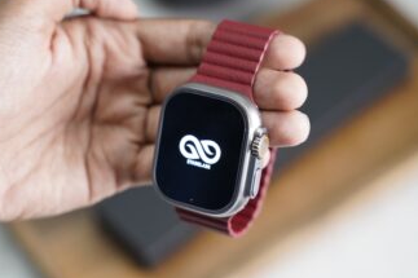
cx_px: 217
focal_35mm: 93
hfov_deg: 21.9
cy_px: 135
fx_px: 1079
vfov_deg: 14.7
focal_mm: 75
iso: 1600
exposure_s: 1/80
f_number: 3.5
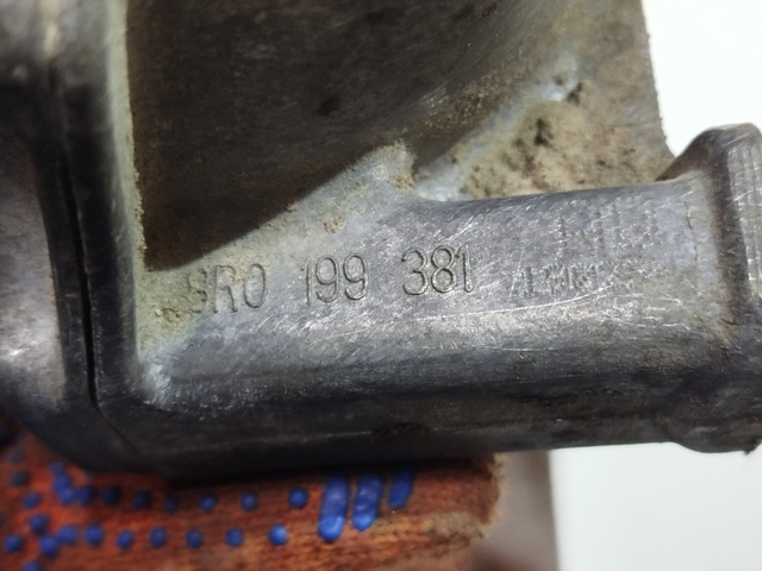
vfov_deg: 30.3
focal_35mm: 48
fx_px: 1057
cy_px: 286
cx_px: 381
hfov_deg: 39.7
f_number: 1.7
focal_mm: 5.31
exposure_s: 1/33
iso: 320
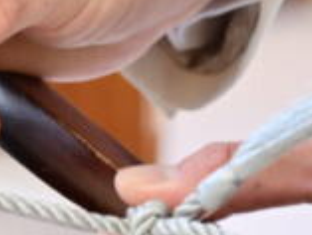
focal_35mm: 552
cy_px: -64
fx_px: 4979
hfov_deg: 3.6
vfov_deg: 2.7
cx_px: -56
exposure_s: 1/160
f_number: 5.6
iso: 1600
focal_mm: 120
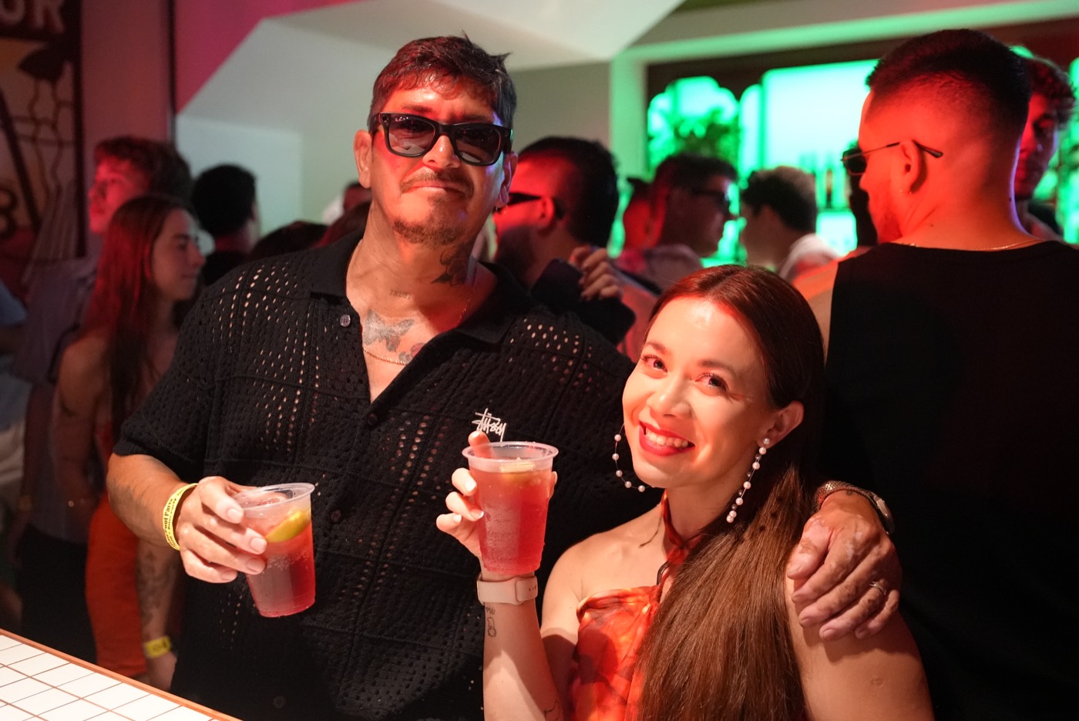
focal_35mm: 35
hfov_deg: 54.4
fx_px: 1050
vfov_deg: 37.9
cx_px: 540
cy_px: 360
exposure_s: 1/160
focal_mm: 35
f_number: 2.8
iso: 12800
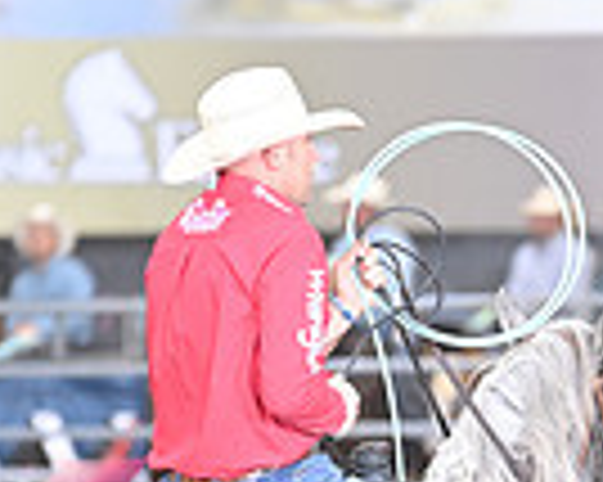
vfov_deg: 1.9
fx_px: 14516
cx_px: 598
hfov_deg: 2.4
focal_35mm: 814
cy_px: 714
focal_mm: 200
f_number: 3.2
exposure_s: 1/250
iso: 2500
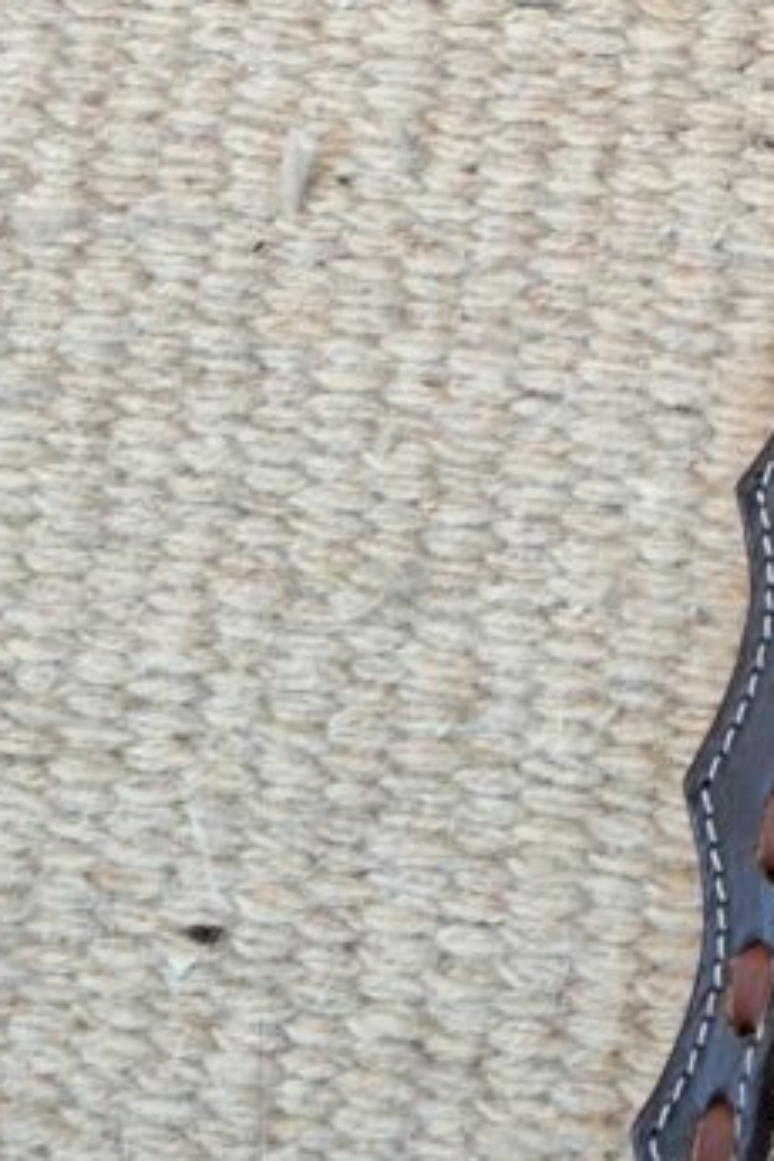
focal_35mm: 71
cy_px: -313
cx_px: 1084
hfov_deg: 17.6
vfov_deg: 25.0
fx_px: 2290
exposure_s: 1/25
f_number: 1.8
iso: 320
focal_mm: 5.54
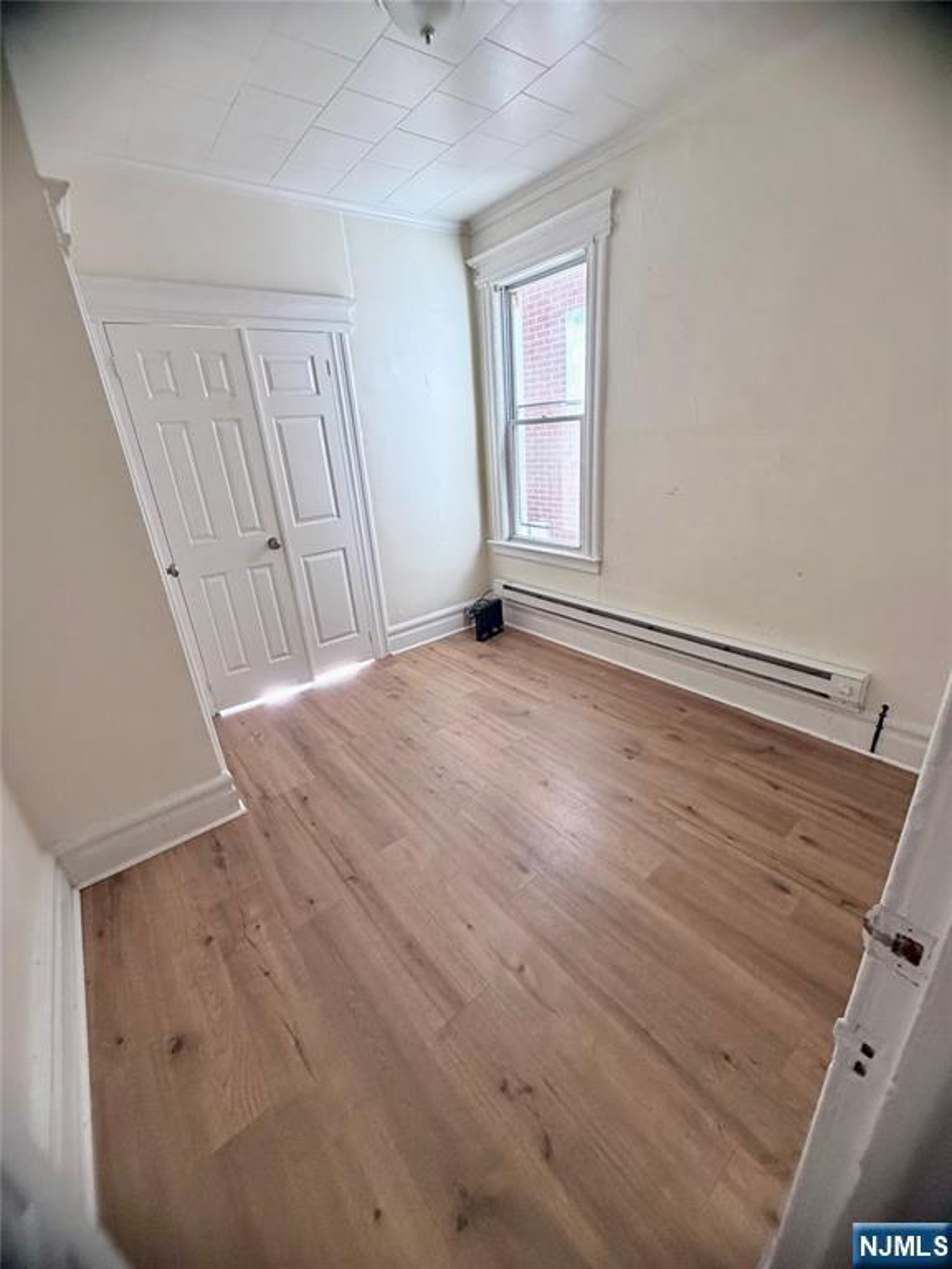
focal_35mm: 14
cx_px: 476
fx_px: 513
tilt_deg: -21.6
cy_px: 634
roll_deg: +3.3
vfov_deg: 102.1
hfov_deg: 85.7
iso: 320
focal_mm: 2.22
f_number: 2.2
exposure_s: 1/116
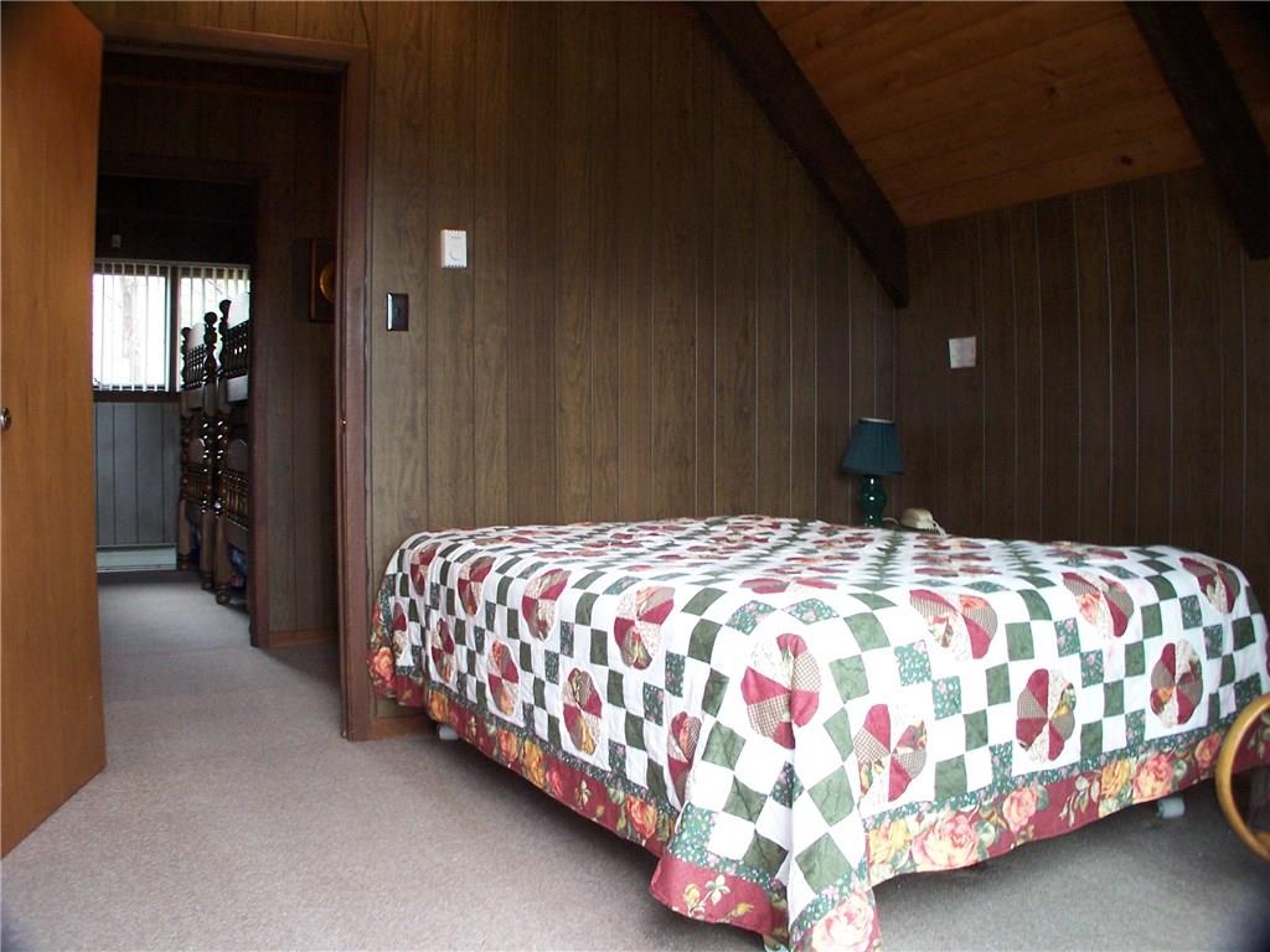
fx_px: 1394
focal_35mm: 38
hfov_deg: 49.0
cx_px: 635
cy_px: 476
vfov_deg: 37.7
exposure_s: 1/8
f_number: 2.8
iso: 140
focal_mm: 6.3
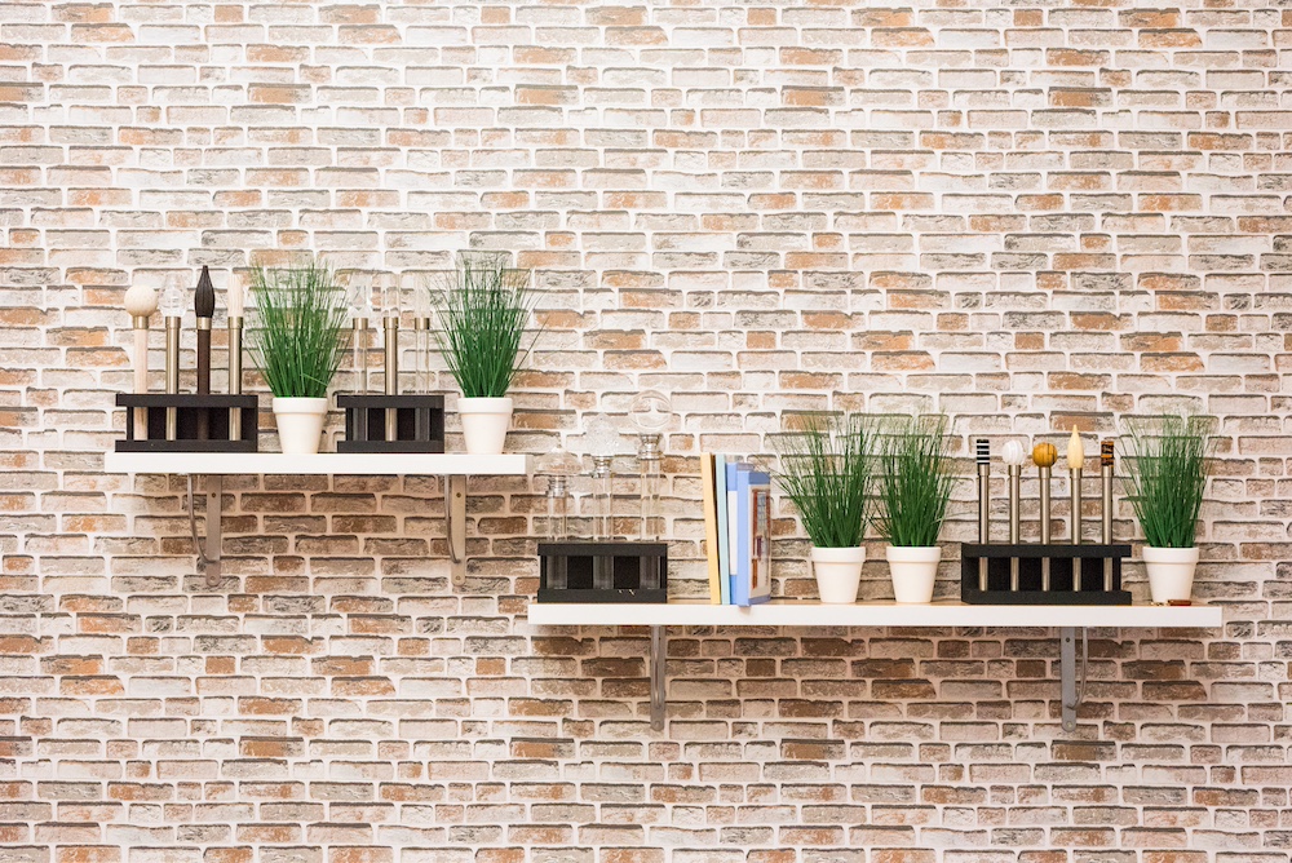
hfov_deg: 39.6
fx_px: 1795
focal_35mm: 50
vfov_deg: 27.0
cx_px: 646
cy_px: 432
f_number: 5.6
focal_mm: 50
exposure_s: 1/80
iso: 5000
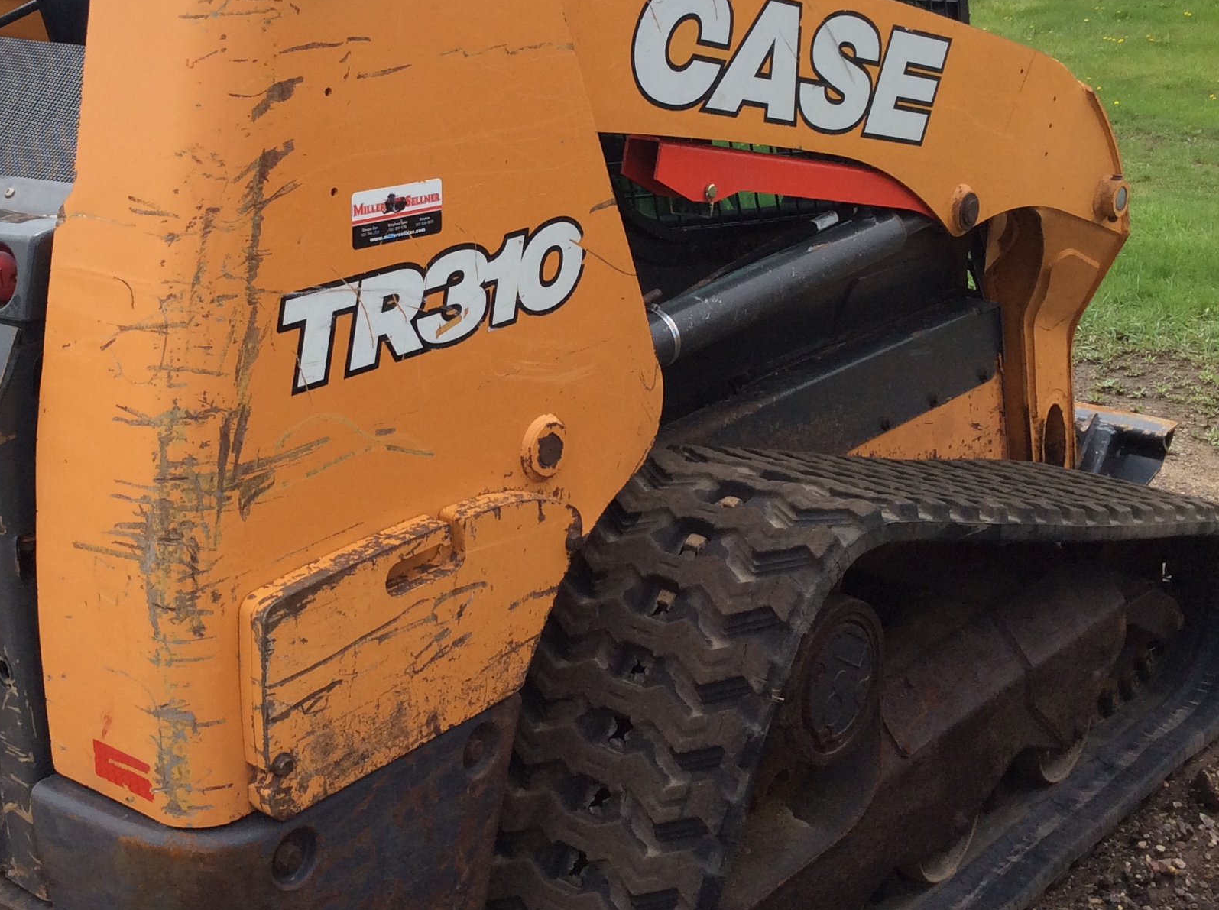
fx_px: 1828
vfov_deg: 27.7
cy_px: 283
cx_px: 443
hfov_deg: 36.6
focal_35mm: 52
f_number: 2.4
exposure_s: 1/923
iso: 32
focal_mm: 3.3
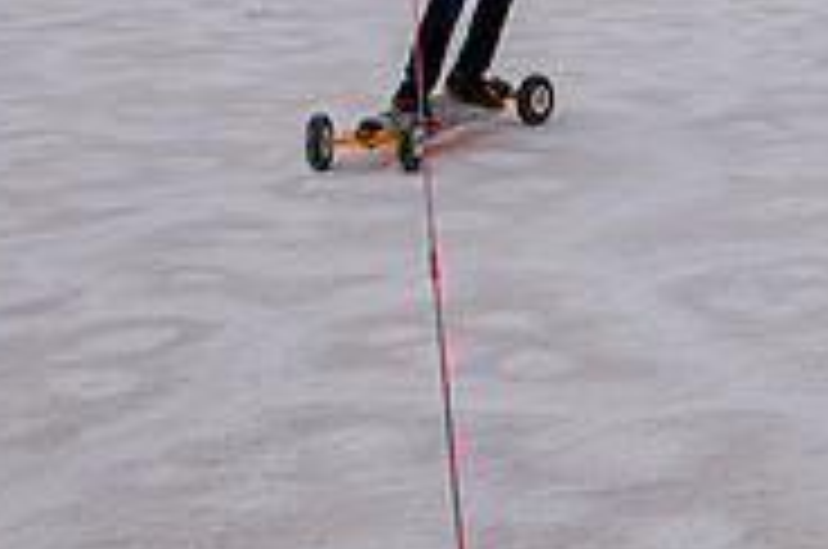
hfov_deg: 22.2
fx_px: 2020
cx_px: 859
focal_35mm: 88
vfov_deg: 14.5
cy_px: -250
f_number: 8
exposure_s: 1/1000
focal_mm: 24
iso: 250
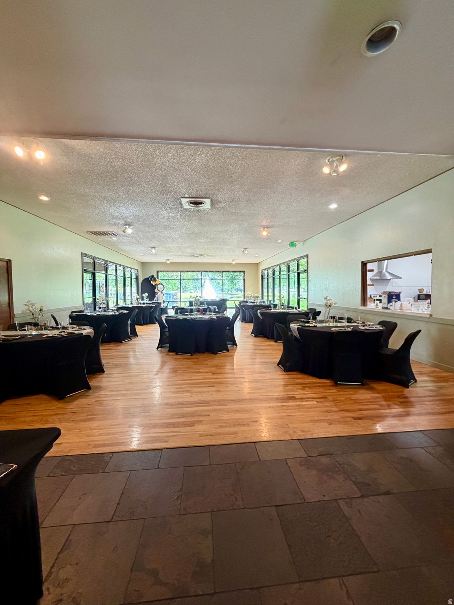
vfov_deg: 102.1
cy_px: 302
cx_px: 227
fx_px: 245
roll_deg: -0.4
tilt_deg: -2.5
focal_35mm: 14
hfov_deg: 85.7
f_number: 2.2
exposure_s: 1/60
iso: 320
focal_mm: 2.22
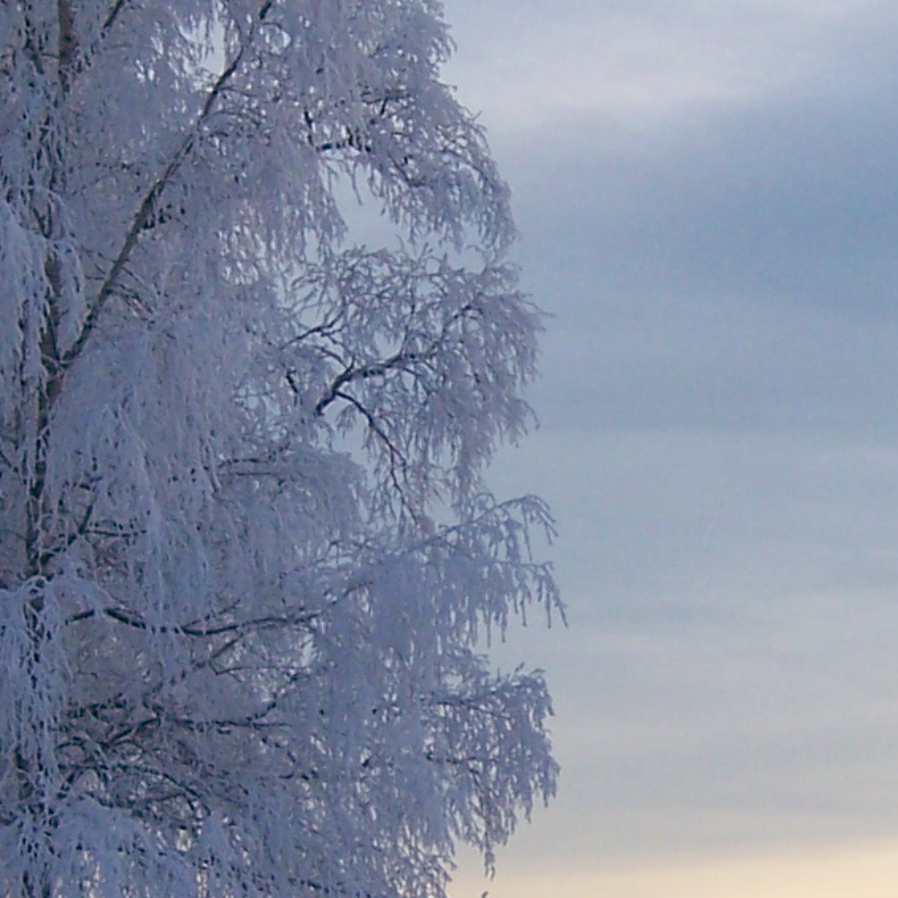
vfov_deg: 13.1
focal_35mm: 133
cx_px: 425
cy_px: 539
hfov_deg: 13.1
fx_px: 3904
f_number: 2.8
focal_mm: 6
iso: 80
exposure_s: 1/320
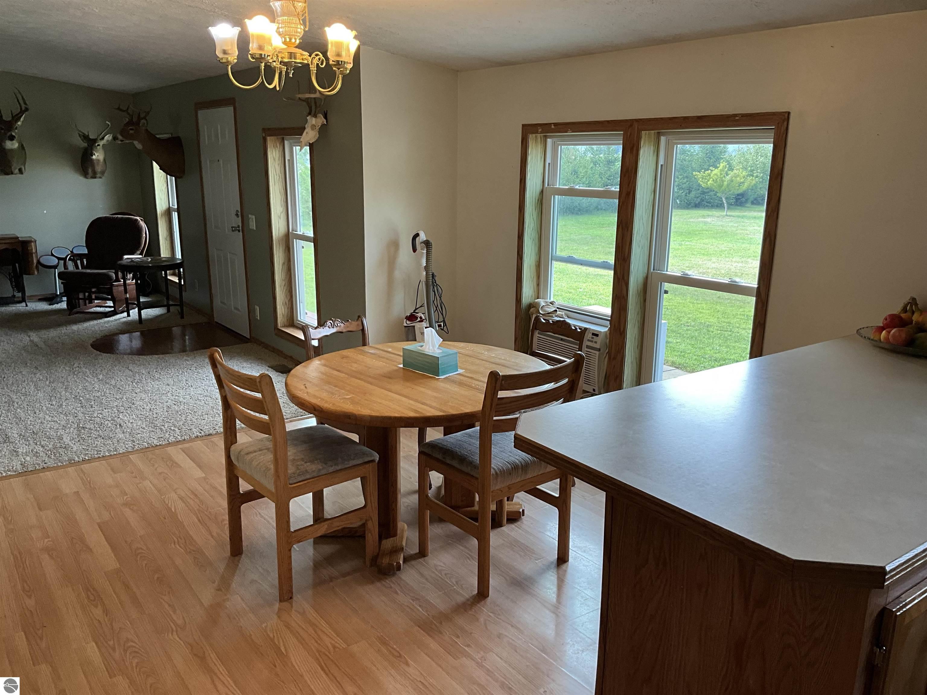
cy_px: 348
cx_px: 464
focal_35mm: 29
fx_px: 777
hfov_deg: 61.7
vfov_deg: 48.2
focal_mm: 3
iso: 32
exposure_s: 1/60
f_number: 1.8
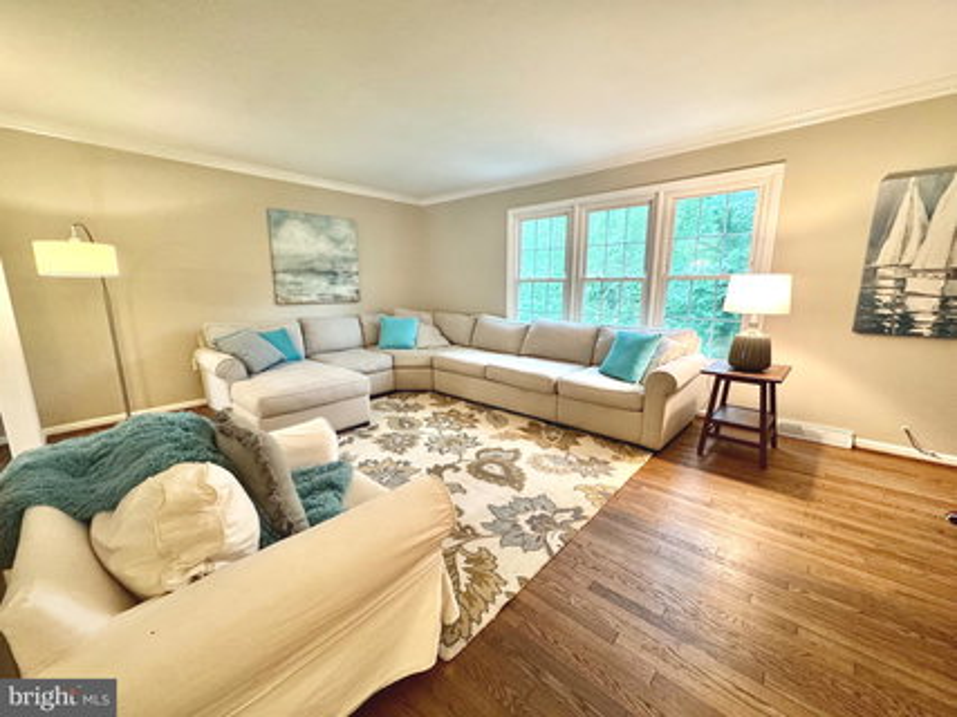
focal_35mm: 14
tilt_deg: -11.9
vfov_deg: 85.6
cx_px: 478
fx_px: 387
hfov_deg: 102.1
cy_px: 358
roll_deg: +0.1
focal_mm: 2.22
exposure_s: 1/60
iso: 500
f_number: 2.2
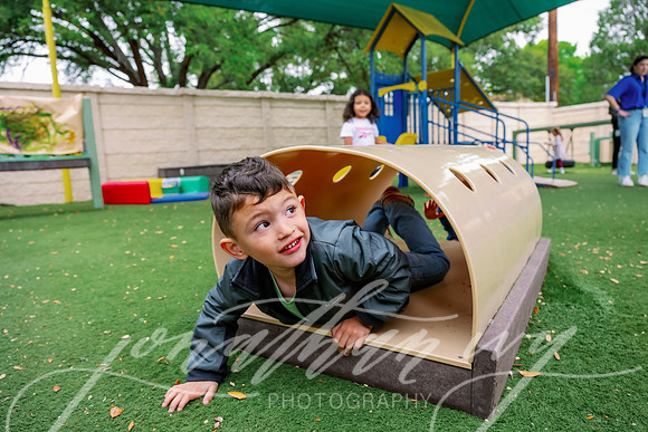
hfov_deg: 73.7
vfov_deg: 53.2
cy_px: 216
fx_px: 432
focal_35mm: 24
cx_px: 324
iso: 500
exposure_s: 1/800
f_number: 4
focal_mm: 24
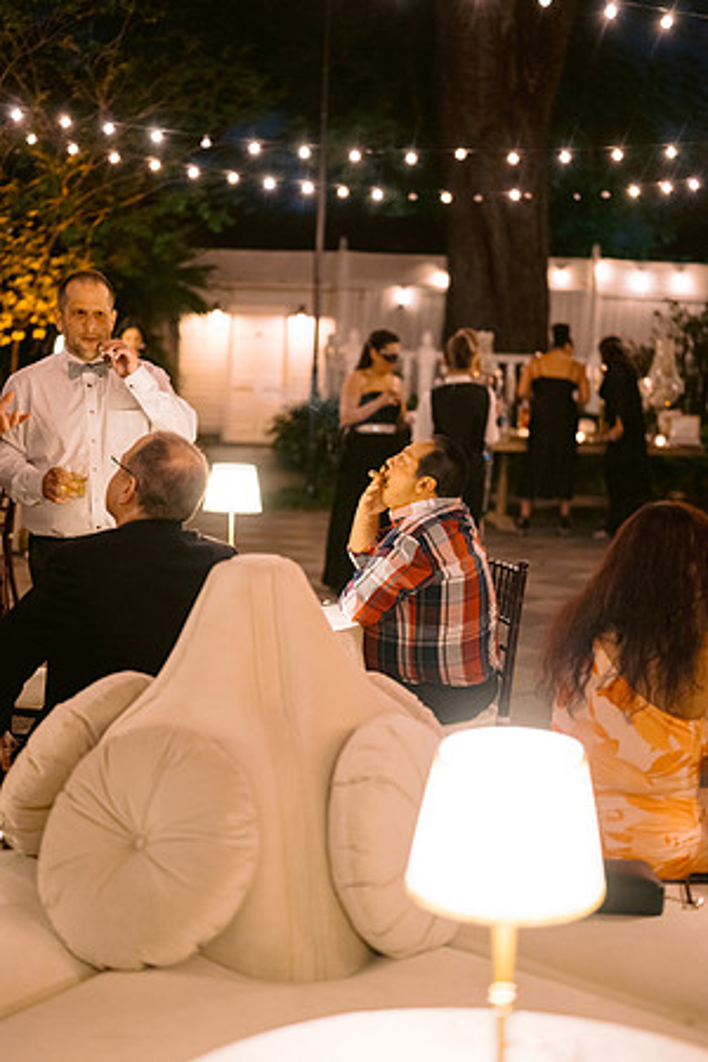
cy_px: 531
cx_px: 354
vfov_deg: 39.6
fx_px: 1475
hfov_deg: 27.0
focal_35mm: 50
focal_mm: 50
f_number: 1.8
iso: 2000
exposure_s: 1/60
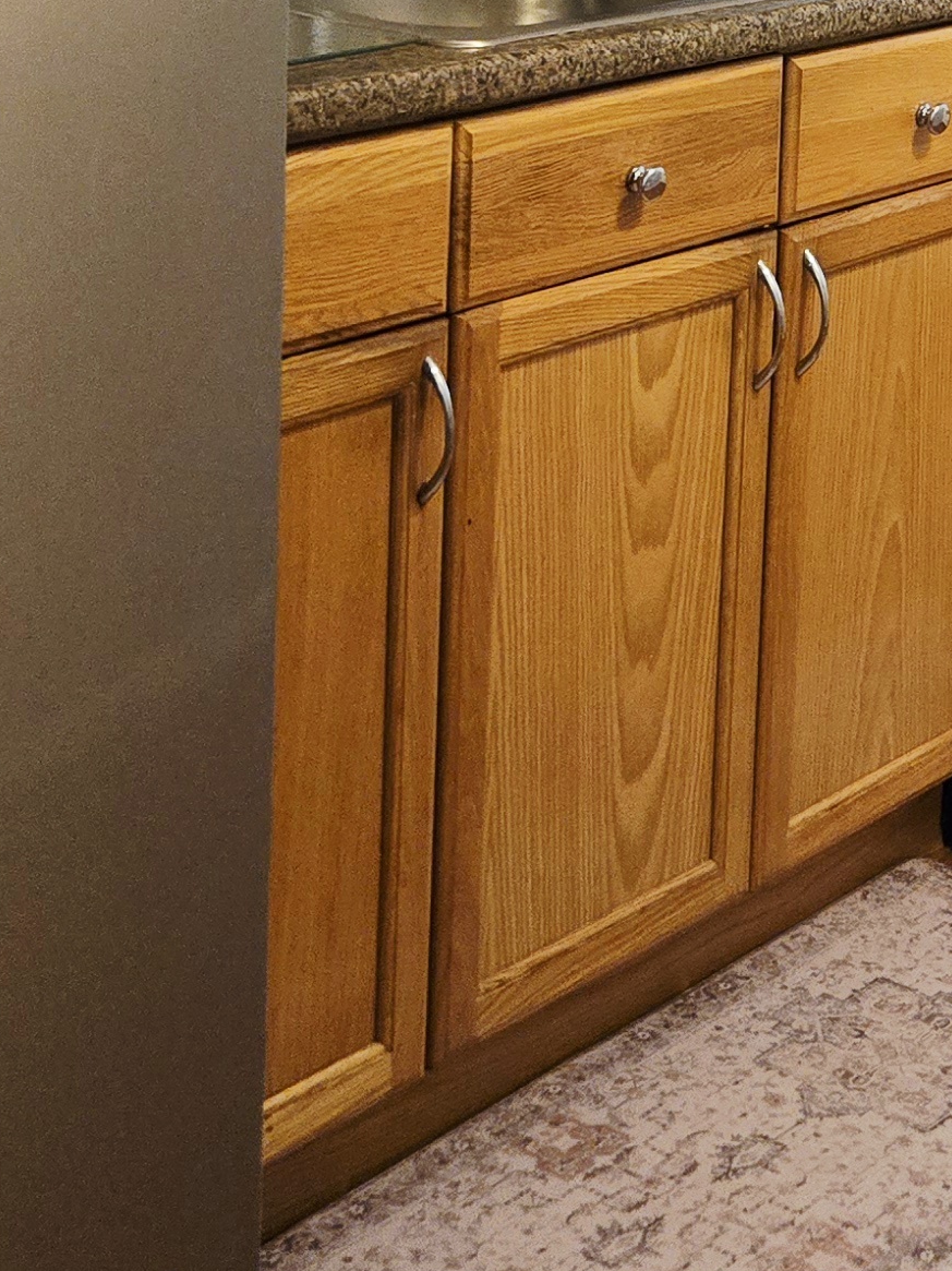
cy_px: -61
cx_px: 1078
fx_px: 2898
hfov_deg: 17.9
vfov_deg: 23.5
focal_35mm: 79
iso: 800
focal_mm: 5.4
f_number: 1.8
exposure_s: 1/120
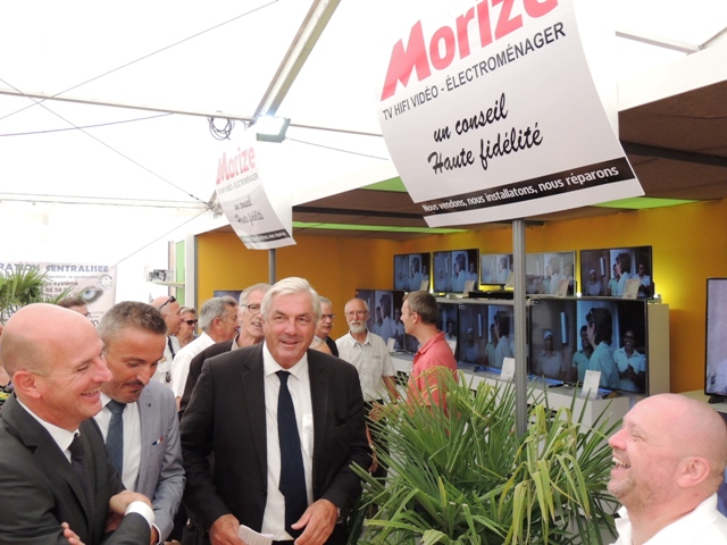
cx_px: 364
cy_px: 272
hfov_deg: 60.0
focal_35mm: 30
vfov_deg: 46.8
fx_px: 630
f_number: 3.1
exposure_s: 1/200
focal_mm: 5.3
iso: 400
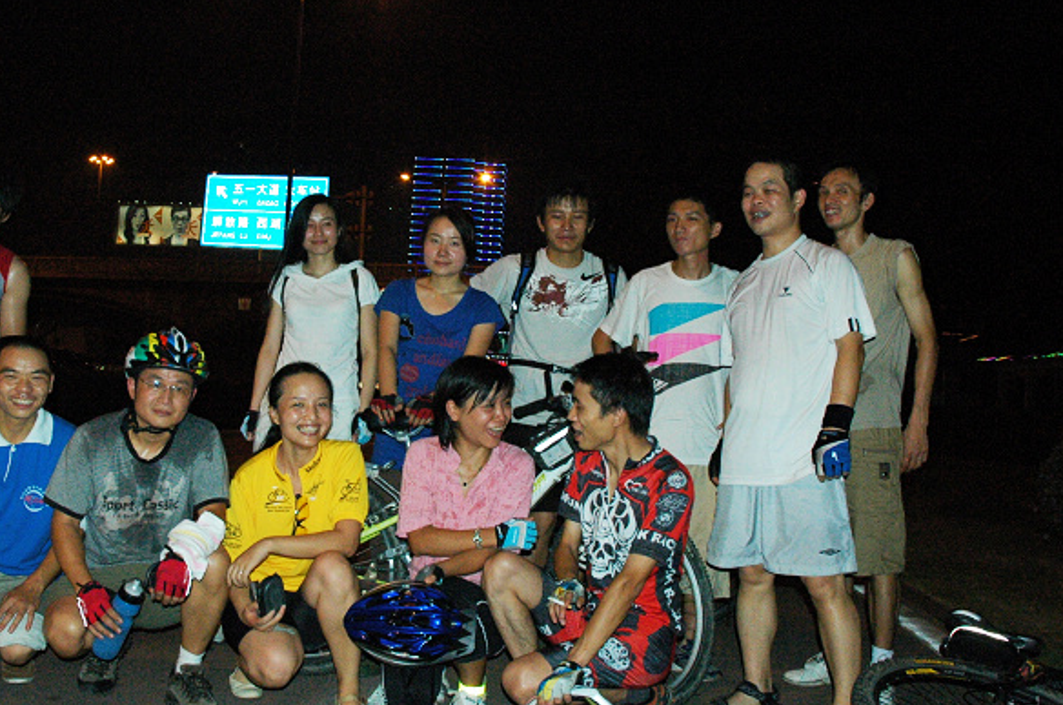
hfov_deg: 51.3
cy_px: 320
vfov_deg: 35.8
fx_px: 1090
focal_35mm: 37
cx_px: 384
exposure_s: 1/60
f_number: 7.1
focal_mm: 18
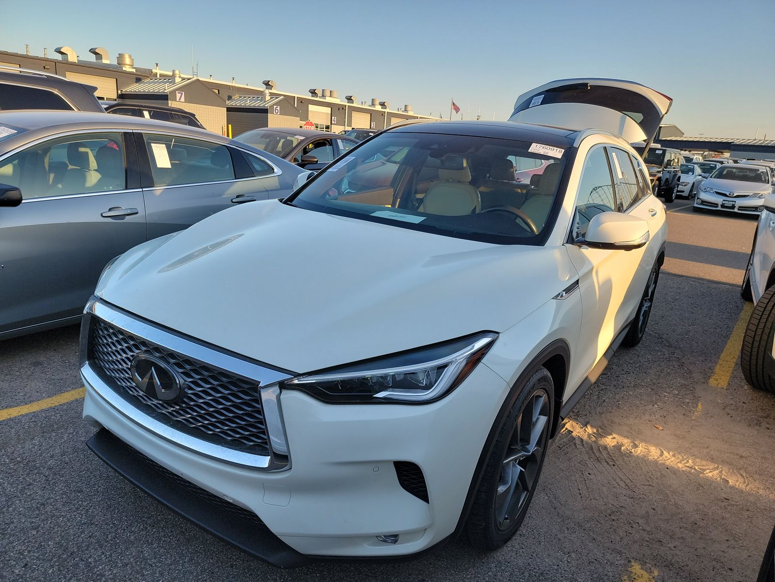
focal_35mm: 24
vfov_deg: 56.8
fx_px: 537
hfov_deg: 71.6
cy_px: 291
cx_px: 388
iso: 50
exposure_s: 1/224
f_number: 1.8
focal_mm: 6.7
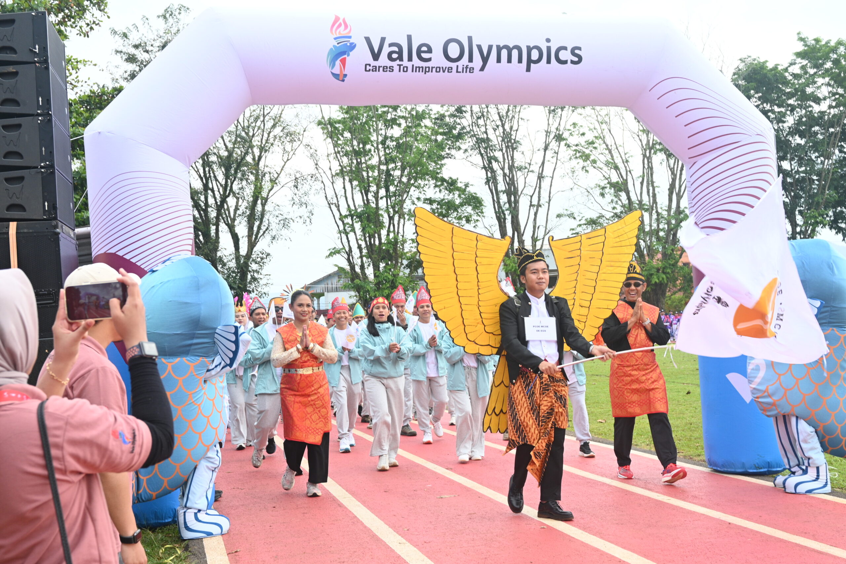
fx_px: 987
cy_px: 282
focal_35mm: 42
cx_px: 423
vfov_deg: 31.9
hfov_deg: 46.4
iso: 200
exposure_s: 1/250
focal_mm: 28
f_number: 5
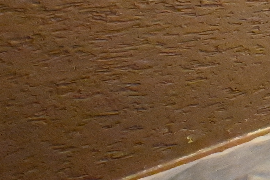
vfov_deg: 12.8
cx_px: 652
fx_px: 765
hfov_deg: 13.9
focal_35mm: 102
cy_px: -74
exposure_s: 1/100
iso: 16000
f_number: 3.5
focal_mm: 12
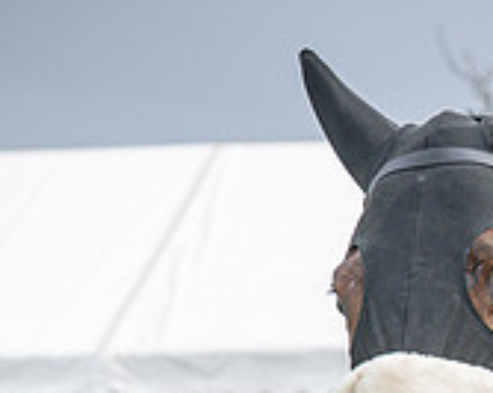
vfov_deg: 3.9
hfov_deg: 4.8
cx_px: 638
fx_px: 5812
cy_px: 558
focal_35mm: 399
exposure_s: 1/1000
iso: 400
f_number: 5
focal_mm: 70
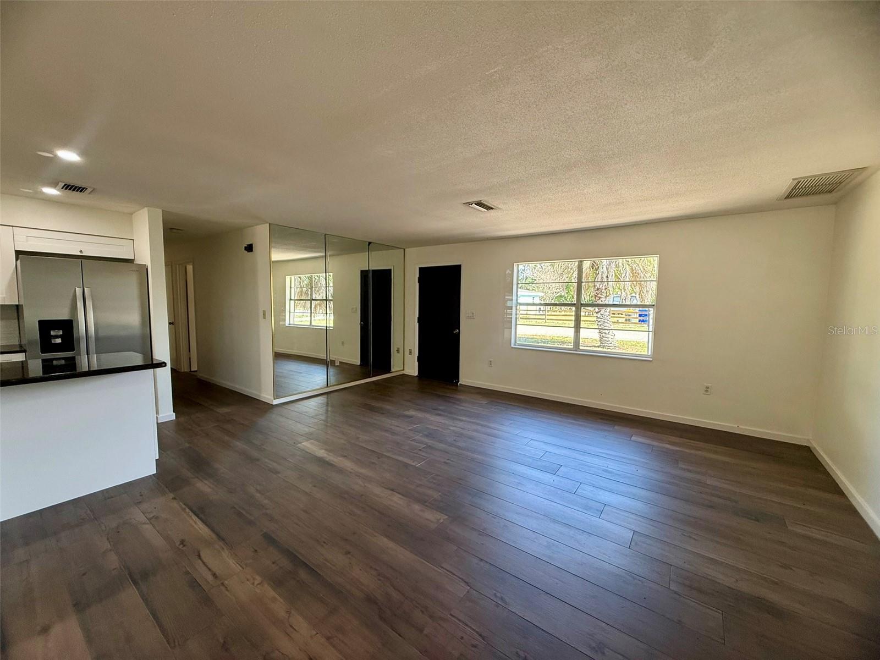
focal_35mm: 14
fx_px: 356
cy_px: 330
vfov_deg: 85.7
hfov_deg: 102.1
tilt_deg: -4.4
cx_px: 440
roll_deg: -1.5
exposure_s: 1/120
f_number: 2.2
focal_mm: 2.22
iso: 125
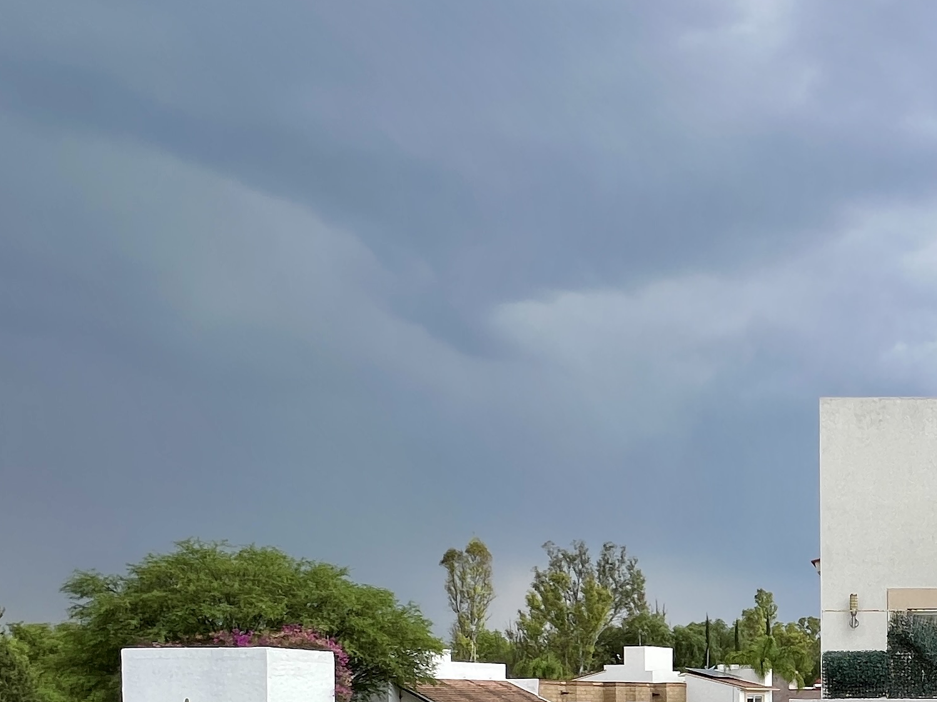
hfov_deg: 45.1
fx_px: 947
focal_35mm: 35
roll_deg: -0.3
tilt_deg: -1.2
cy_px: 726
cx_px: 923
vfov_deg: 36.0
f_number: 1.8
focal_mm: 1.57
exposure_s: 1/630
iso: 32
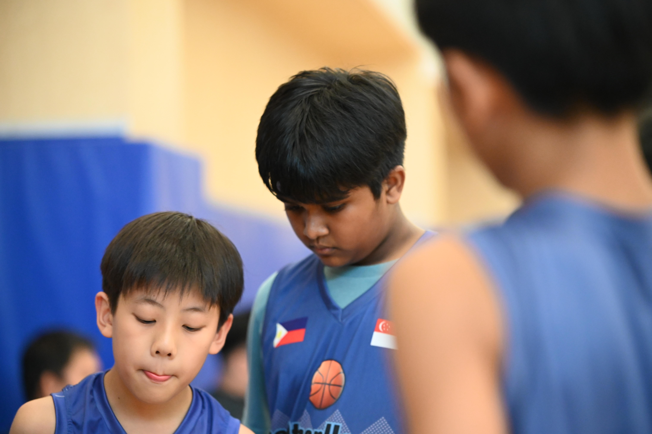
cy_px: 217
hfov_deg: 15.2
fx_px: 2443
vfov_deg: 10.1
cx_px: 326
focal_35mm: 135
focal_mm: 135
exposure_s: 1/400
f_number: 2.8
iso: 7200
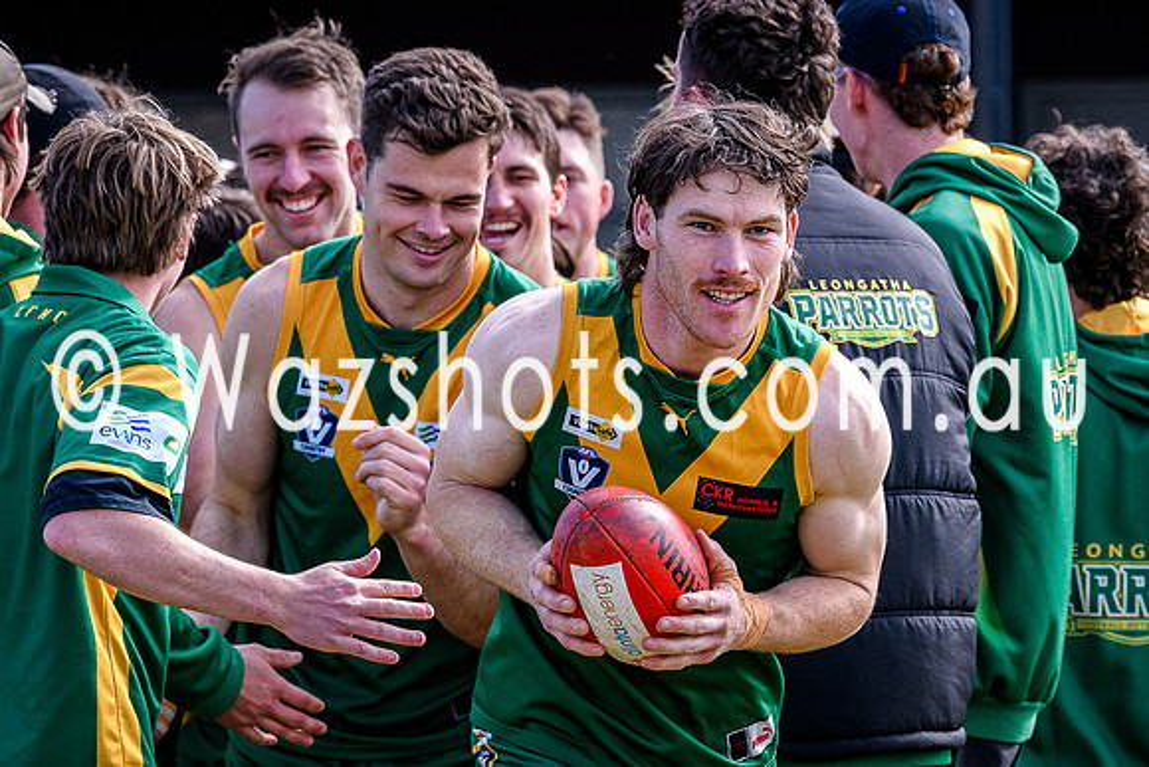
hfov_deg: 4.7
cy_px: 395
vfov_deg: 3.1
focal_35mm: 442
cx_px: 699
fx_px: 14110
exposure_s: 1/1600
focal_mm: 170
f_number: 5.6
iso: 1400
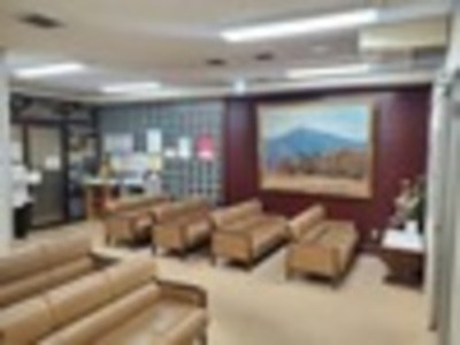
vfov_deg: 53.1
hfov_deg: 67.3
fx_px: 346
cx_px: 230
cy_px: 172
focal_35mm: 26
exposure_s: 1/50
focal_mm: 4.3
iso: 320
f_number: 2.4
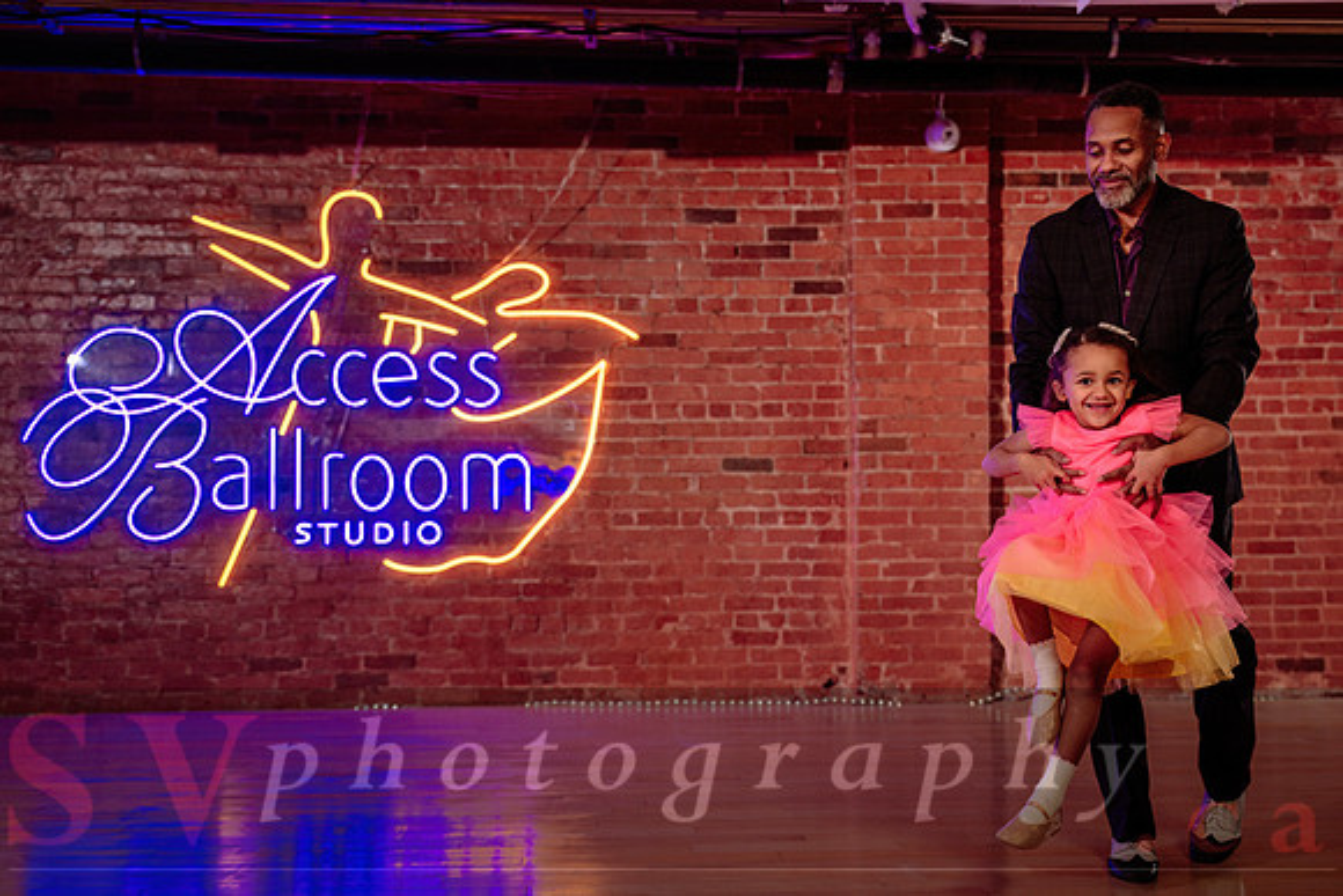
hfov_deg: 45.7
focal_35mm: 43
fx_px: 1593
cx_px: 710
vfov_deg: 31.4
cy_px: 494
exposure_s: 1/250
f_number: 2
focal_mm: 37
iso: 500
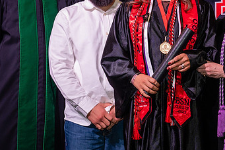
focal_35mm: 120
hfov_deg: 17.1
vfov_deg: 11.4
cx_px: 136
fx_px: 750
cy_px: 38
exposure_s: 1/160
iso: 1250
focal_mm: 53
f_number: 5.6
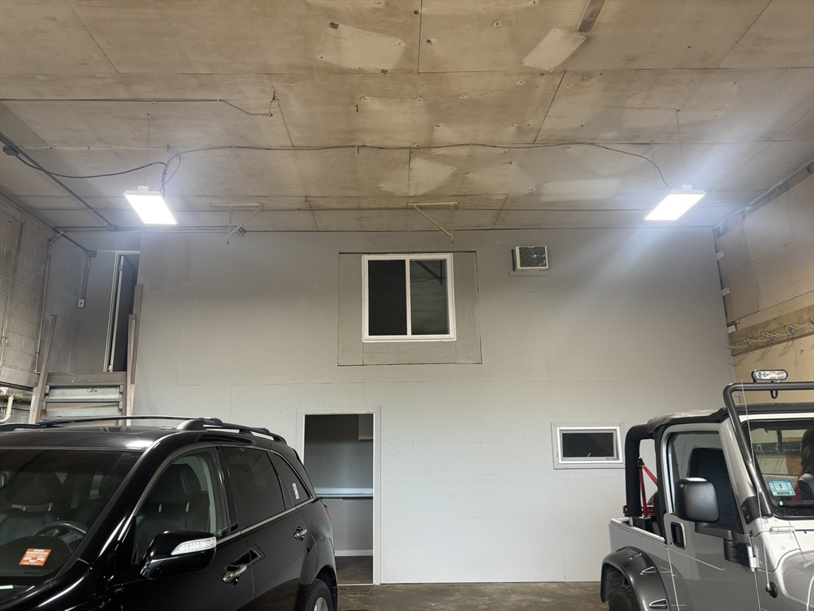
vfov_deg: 53.1
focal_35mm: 26
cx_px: 407
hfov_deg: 67.3
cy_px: 306
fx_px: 611
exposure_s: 1/60
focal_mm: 5.96
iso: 80
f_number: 1.6
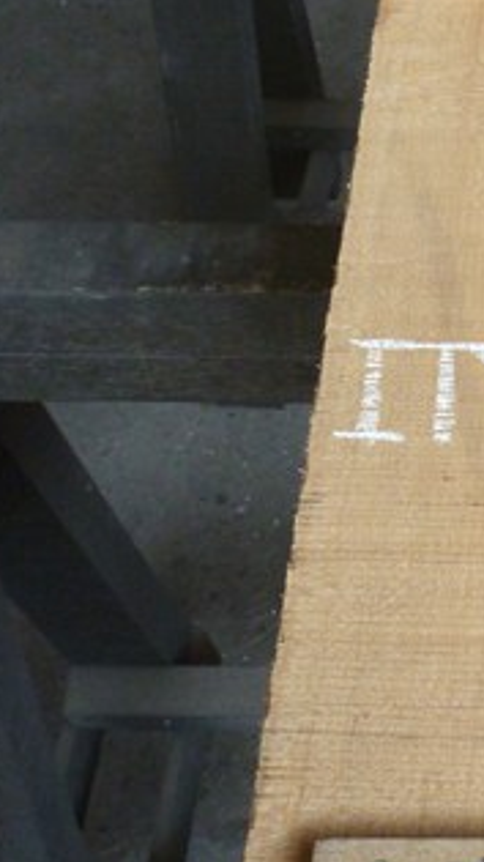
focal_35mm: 62
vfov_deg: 33.5
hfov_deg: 18.6
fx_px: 1416
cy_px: 282
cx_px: 550
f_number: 3.3
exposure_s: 1/50
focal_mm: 4.9
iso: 400
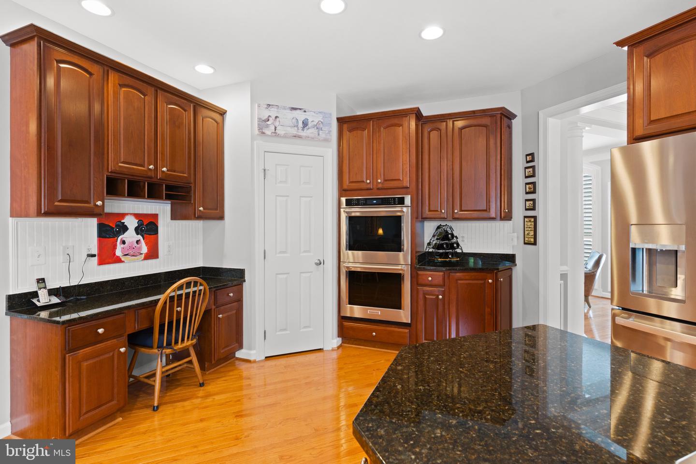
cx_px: 348
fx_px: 329
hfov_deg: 93.3
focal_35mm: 17
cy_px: 232
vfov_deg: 70.4
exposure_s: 1/5
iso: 800
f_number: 8
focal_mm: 17
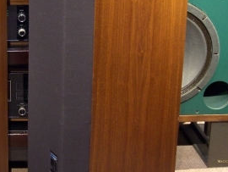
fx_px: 719
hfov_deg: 17.7
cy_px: 64
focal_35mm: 109
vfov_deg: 13.6
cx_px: 10
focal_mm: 9.6
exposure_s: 1/5
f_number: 3.1
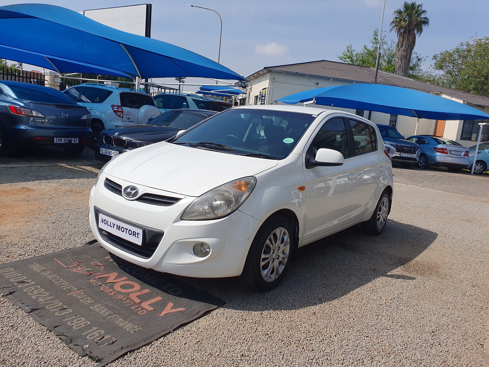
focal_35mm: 26
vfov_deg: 53.1
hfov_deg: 67.3
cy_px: 184
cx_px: 244
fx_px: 367
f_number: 2.4
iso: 50
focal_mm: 4.32
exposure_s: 1/3320
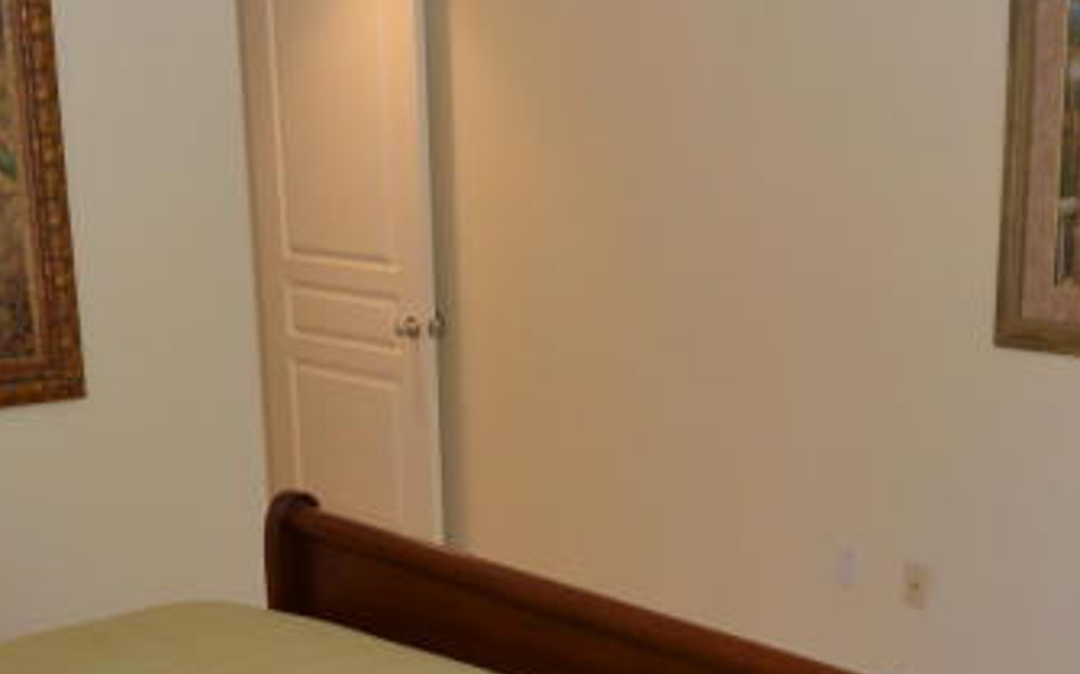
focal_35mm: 56
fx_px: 1647
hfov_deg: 36.1
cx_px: 683
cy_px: 556
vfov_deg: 22.7
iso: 800
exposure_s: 1/60
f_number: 6.3
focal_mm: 16
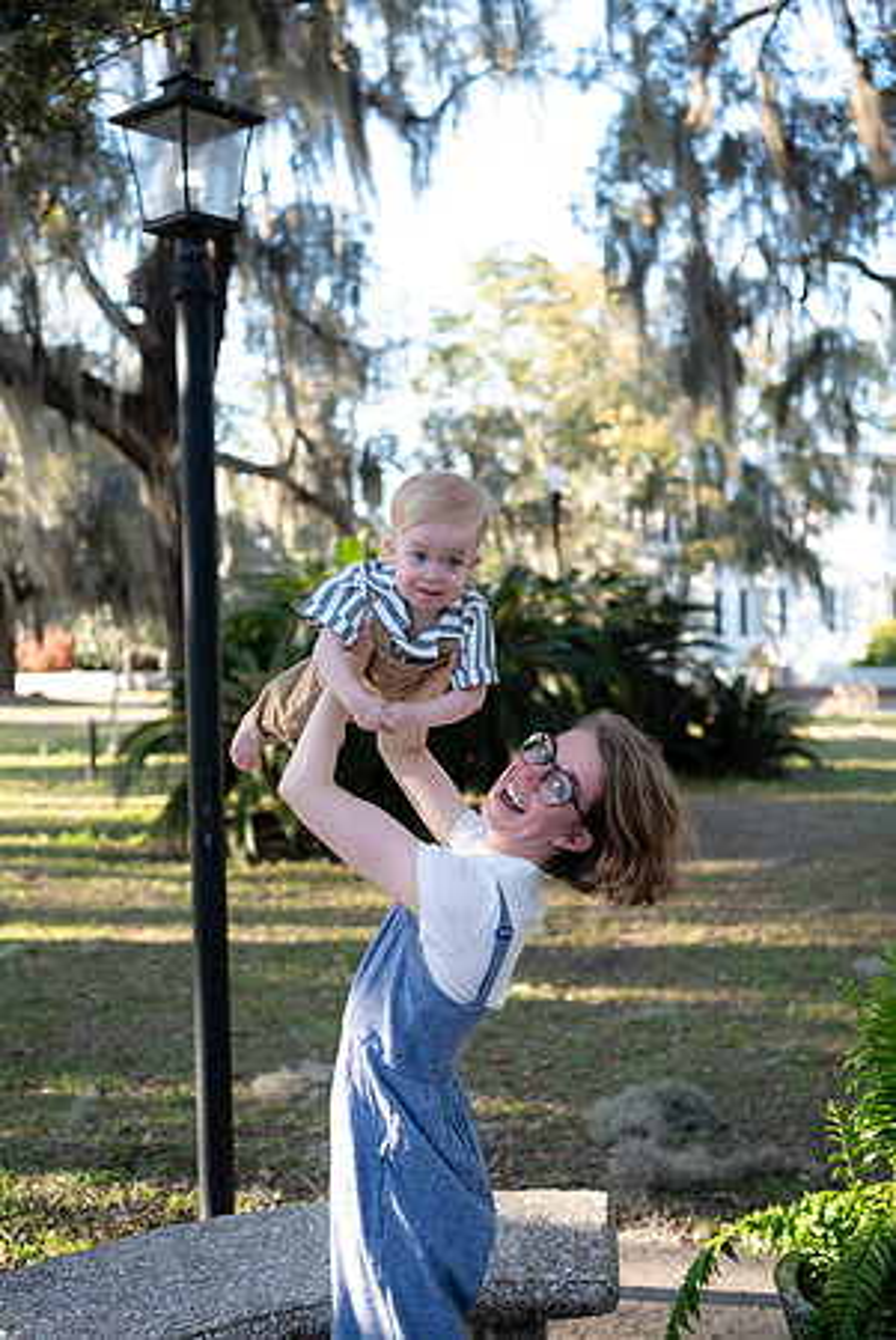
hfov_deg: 33.5
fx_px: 1490
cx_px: 448
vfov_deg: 48.4
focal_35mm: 40
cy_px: 670
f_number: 3.2
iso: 1250
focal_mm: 40
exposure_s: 1/1000
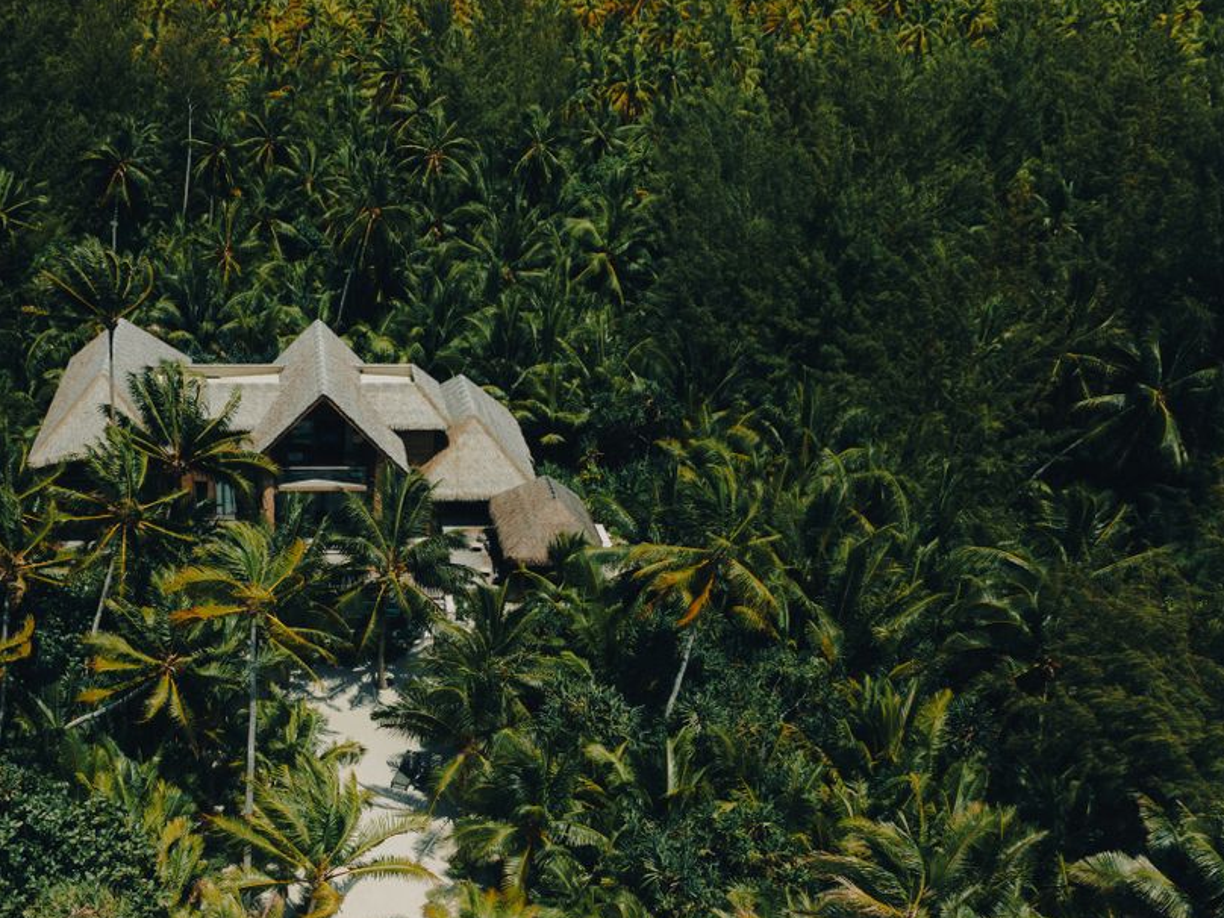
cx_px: 338
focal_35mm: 38
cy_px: 667
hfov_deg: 47.5
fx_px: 1344
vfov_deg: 37.0
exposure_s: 1/120
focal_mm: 12.29
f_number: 5
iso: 100
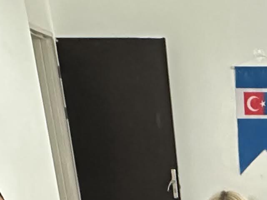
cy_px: 469
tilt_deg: -27.7
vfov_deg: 13.0
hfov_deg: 20.6
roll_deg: +0.0
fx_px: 679
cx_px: 330
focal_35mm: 88
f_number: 2.2
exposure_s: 1/60
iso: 800
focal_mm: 2.22
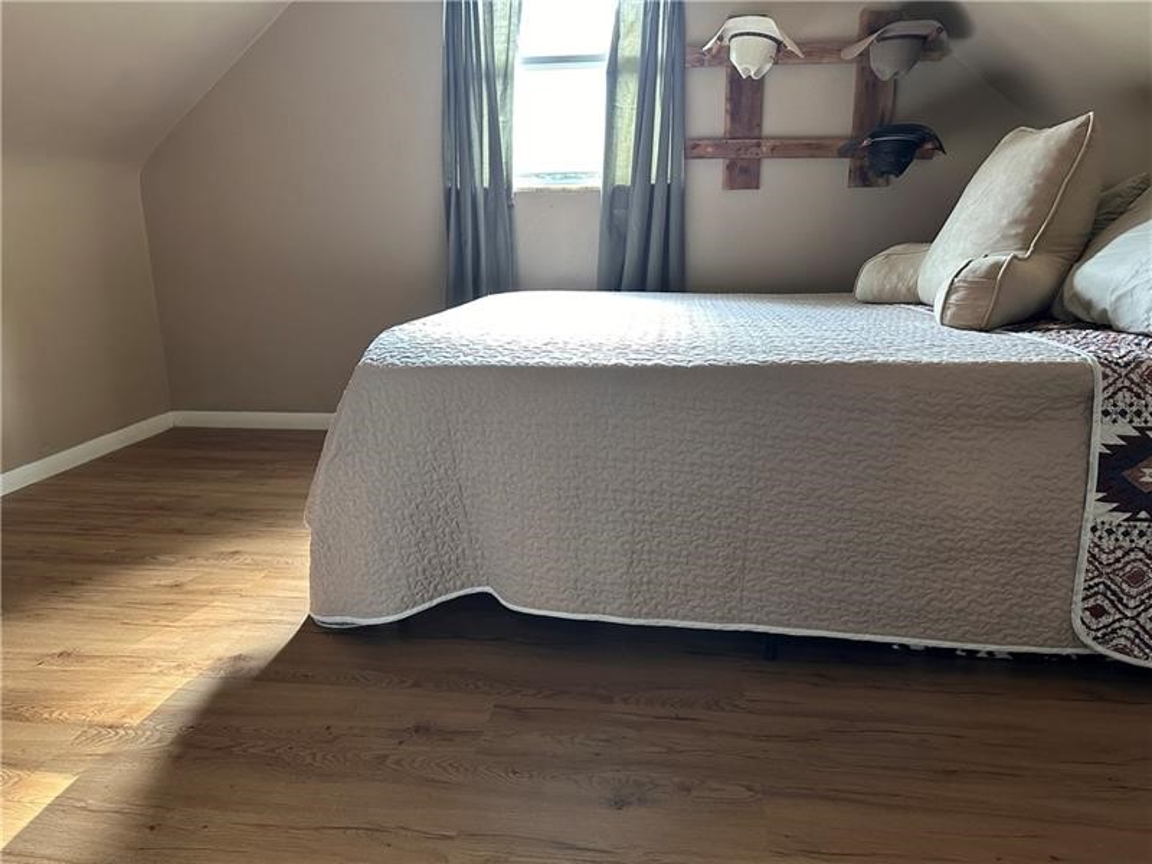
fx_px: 799
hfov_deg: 71.6
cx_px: 576
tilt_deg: -14.6
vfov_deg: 56.8
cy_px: 432
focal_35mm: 24
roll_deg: +0.6
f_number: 1.78
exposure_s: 1/60
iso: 320
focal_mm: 6.86
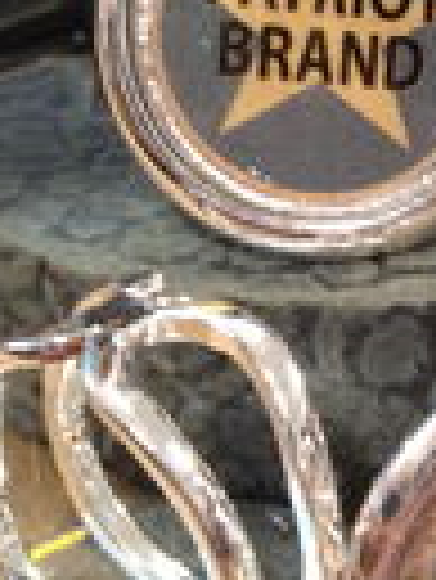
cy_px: 85
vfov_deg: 15.0
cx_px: 575
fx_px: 2180
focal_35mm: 130
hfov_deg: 11.1
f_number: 2.4
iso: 400
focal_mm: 4.28
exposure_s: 1/20
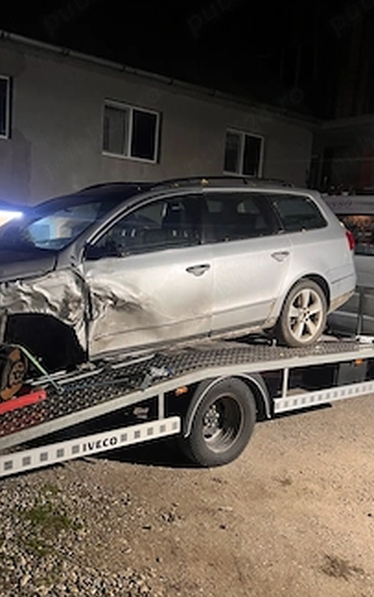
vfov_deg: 56.7
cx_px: 138
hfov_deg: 37.1
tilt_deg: -5.0
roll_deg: -3.7
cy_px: 297
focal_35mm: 34
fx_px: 554
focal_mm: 5.7
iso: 500
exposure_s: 1/33
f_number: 1.5
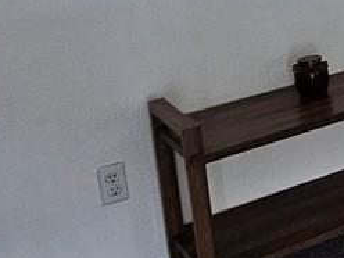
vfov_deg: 16.2
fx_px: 835
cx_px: 627
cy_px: -114
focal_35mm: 84
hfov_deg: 18.2
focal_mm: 2.2
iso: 250
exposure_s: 1/60
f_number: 2.2
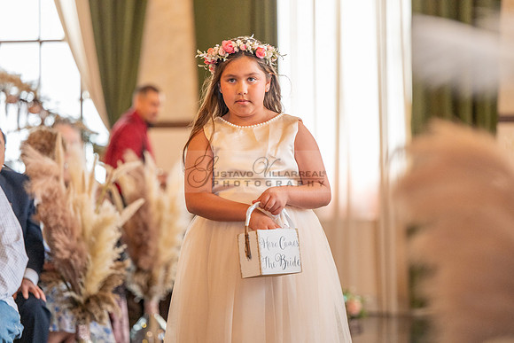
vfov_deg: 11.4
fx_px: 1714
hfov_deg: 17.1
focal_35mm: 120
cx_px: 257
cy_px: 172
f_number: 2.8
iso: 1600
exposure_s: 1/200
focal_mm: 120
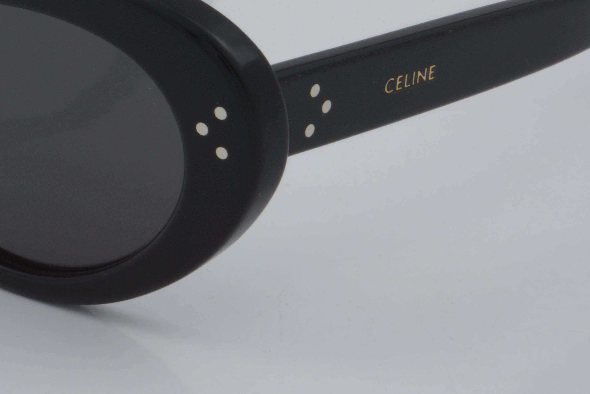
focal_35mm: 152
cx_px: 110
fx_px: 2491
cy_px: 36
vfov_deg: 9.0
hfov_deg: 13.4
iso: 100
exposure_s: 1/4
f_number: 32
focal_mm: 50
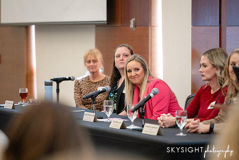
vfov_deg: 6.7
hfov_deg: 10.0
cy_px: 80
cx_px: 120
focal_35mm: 205
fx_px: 1362
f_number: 2.8
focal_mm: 200
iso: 3200
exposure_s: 1/320
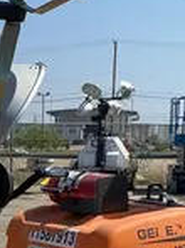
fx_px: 928
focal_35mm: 130
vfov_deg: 14.5
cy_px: 325
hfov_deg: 11.2
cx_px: -22
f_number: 1.8
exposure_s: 1/3040
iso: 32
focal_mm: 4.25
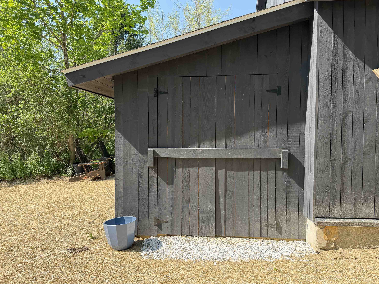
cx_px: 193
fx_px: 274
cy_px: 139
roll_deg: +1.0
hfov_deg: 69.4
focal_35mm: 25
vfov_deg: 54.9
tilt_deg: -2.5
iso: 100
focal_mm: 6.76
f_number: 1.78
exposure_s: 1/1361
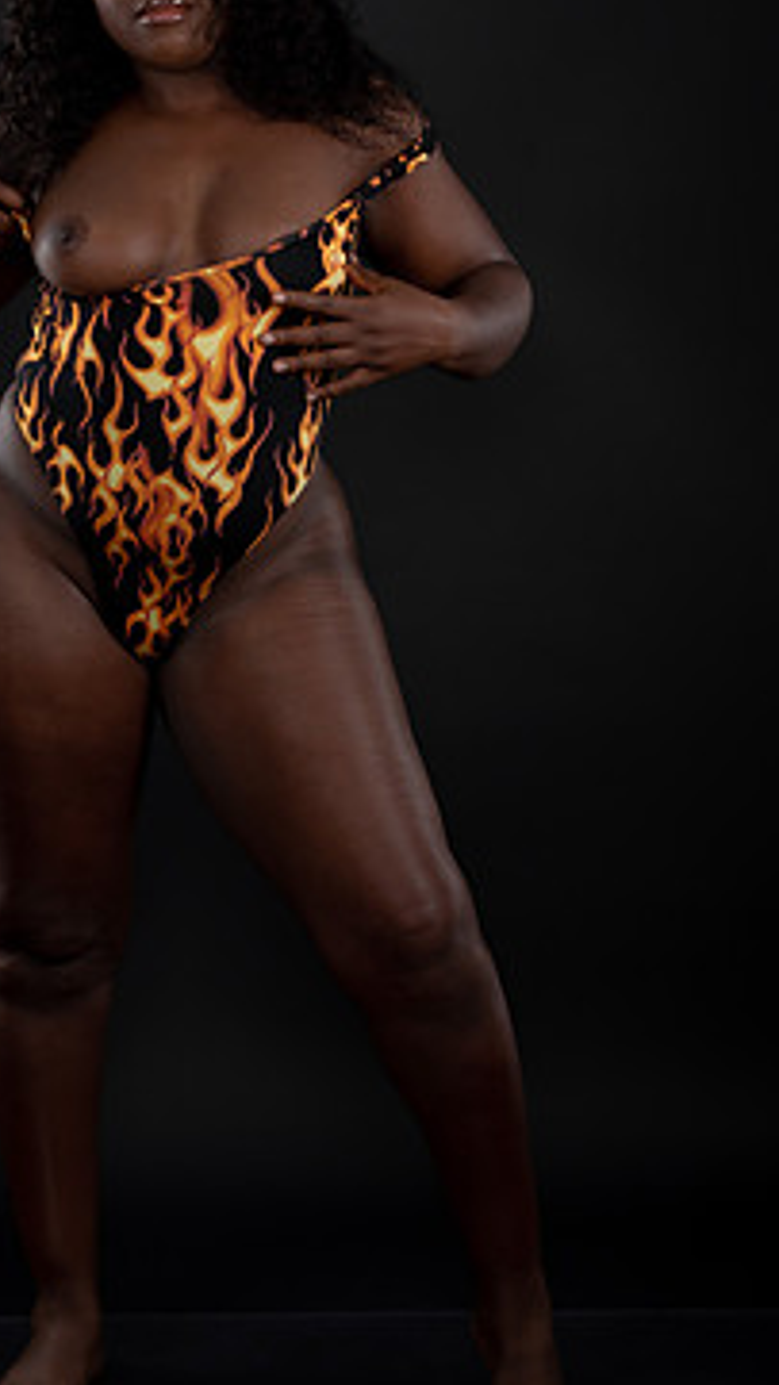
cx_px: 238
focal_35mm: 124
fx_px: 4555
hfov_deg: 9.8
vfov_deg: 17.3
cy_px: 606
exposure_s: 1/1000
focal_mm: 95
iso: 100
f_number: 2.8
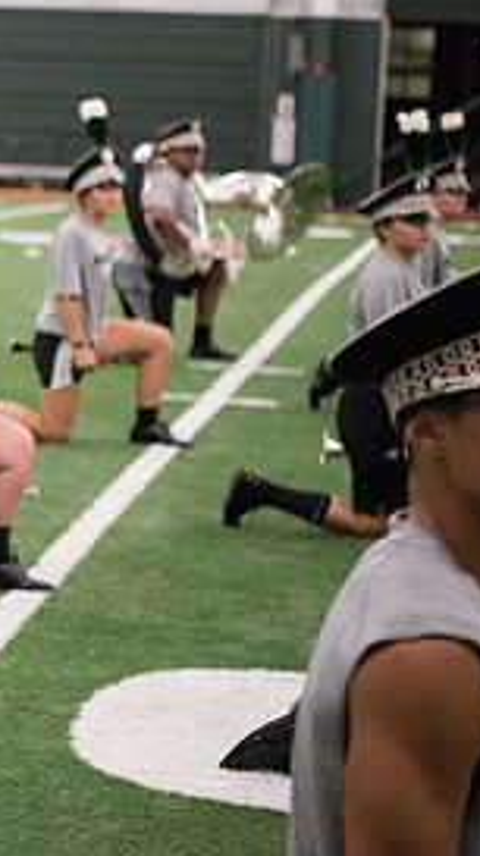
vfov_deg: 13.8
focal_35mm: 156
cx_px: -402
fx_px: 3540
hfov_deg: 7.5
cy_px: 268
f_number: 3.2
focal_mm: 70
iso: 3200
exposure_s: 1/200
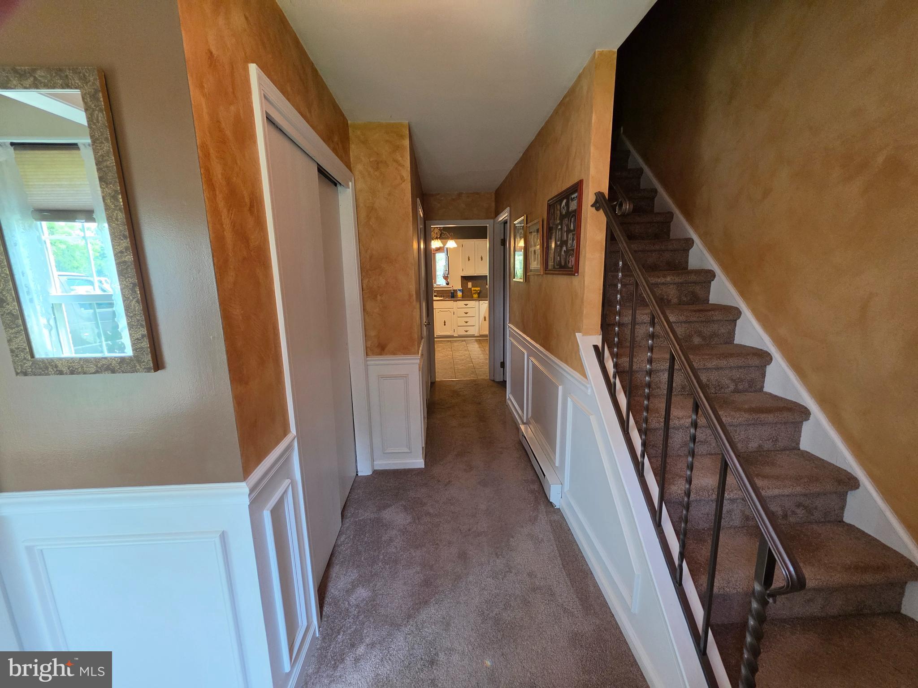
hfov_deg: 106.2
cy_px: 344
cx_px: 459
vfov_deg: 89.9
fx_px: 345
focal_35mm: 13
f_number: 1.9
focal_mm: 2.2
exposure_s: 1/120
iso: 250
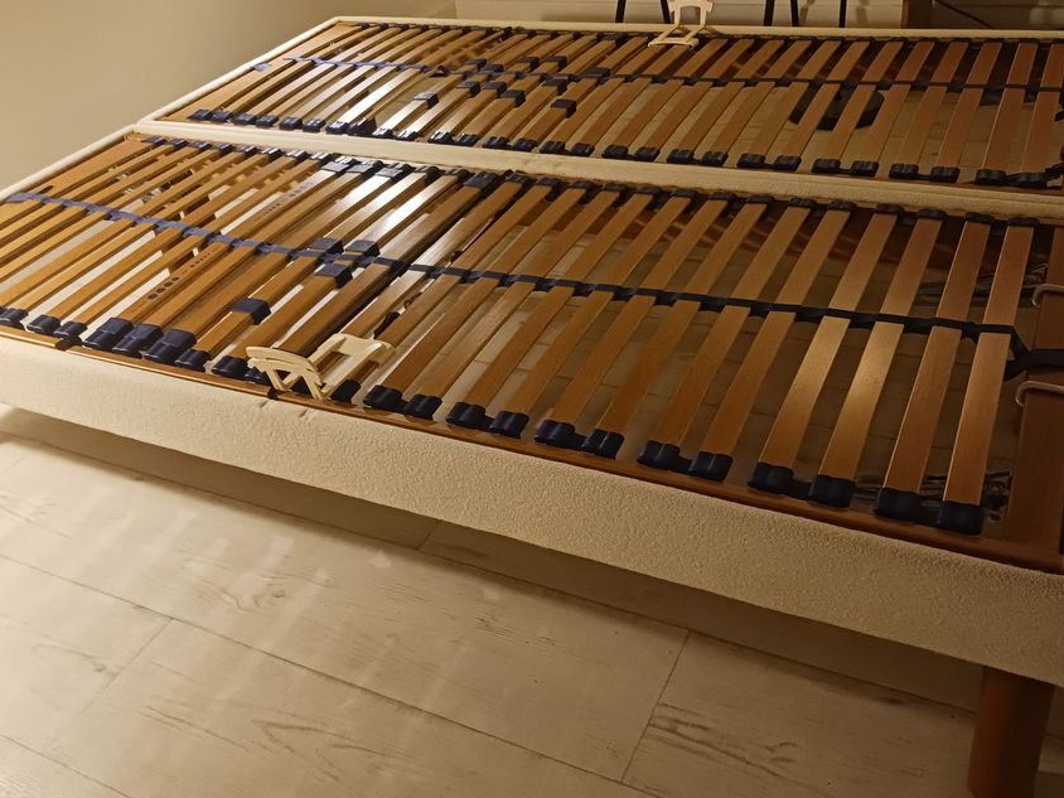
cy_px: 403
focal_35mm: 32
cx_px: 551
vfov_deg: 44.2
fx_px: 984
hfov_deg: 56.8
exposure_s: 1/20
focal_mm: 4
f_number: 1.8
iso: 640
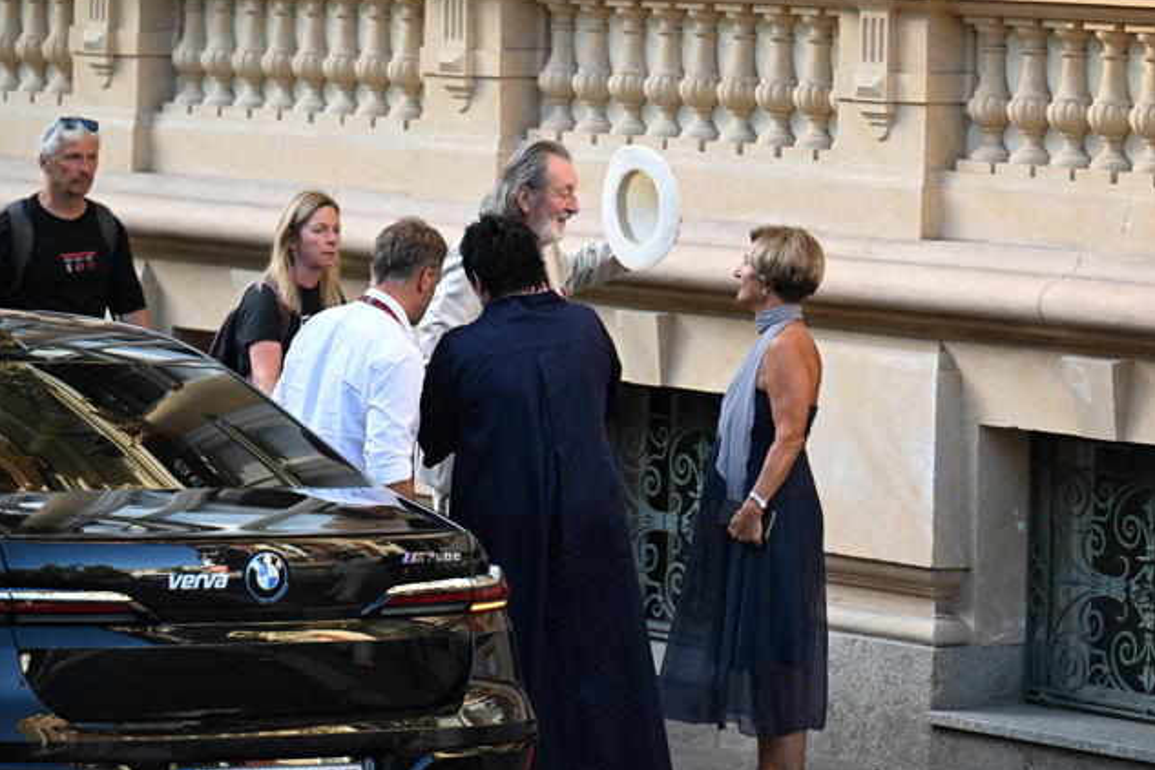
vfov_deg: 6.3
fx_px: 6994
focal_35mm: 218
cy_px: 409
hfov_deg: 9.4
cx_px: 567
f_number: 4
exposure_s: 1/2500
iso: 2500
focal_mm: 200
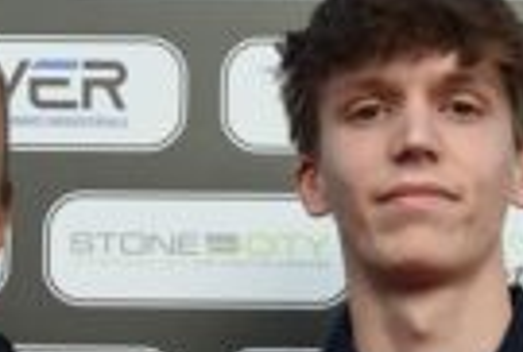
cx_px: 176
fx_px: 3178
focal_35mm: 218
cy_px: 538
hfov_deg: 9.4
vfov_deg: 6.3
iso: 2500
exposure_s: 1/1600
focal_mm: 55
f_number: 8
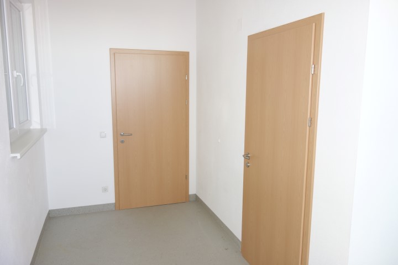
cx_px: 199
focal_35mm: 28
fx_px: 310
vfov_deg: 46.4
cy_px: 132
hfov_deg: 65.5
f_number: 1.8
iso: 125
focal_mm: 10.4
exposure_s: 1/40
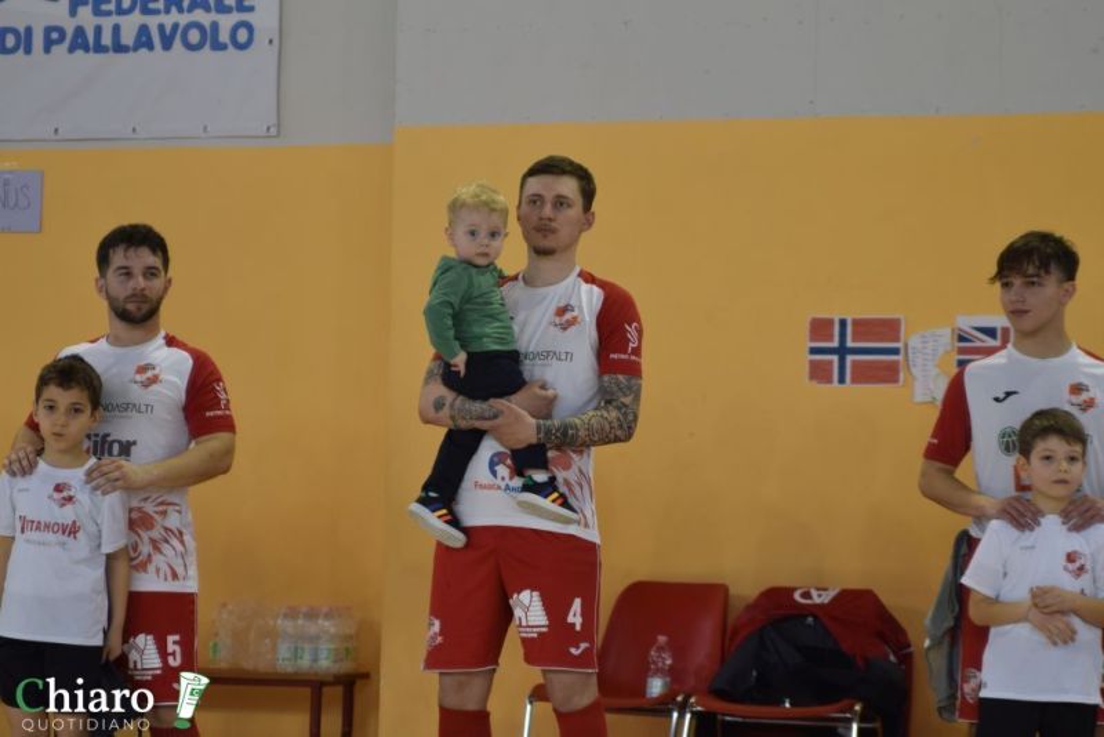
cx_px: 552
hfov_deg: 18.2
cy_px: 368
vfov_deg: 12.2
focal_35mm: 112
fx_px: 3451
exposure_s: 1/200
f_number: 2.8
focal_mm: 75
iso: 320
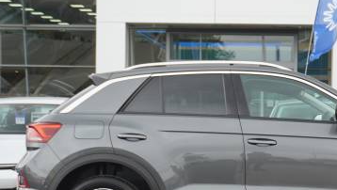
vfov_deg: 13.9
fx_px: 777
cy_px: 144
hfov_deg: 24.1
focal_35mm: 87
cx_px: 271
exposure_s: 1/160
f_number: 5
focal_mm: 31
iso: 250
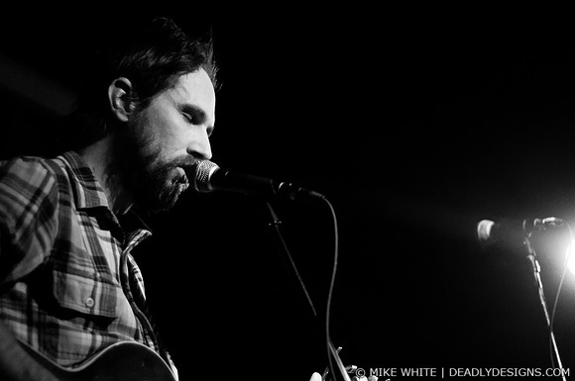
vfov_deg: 18.1
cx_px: 288
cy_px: 190
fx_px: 1196
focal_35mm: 75
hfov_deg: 27.0
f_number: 1.8
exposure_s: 1/100
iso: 1000
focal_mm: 50
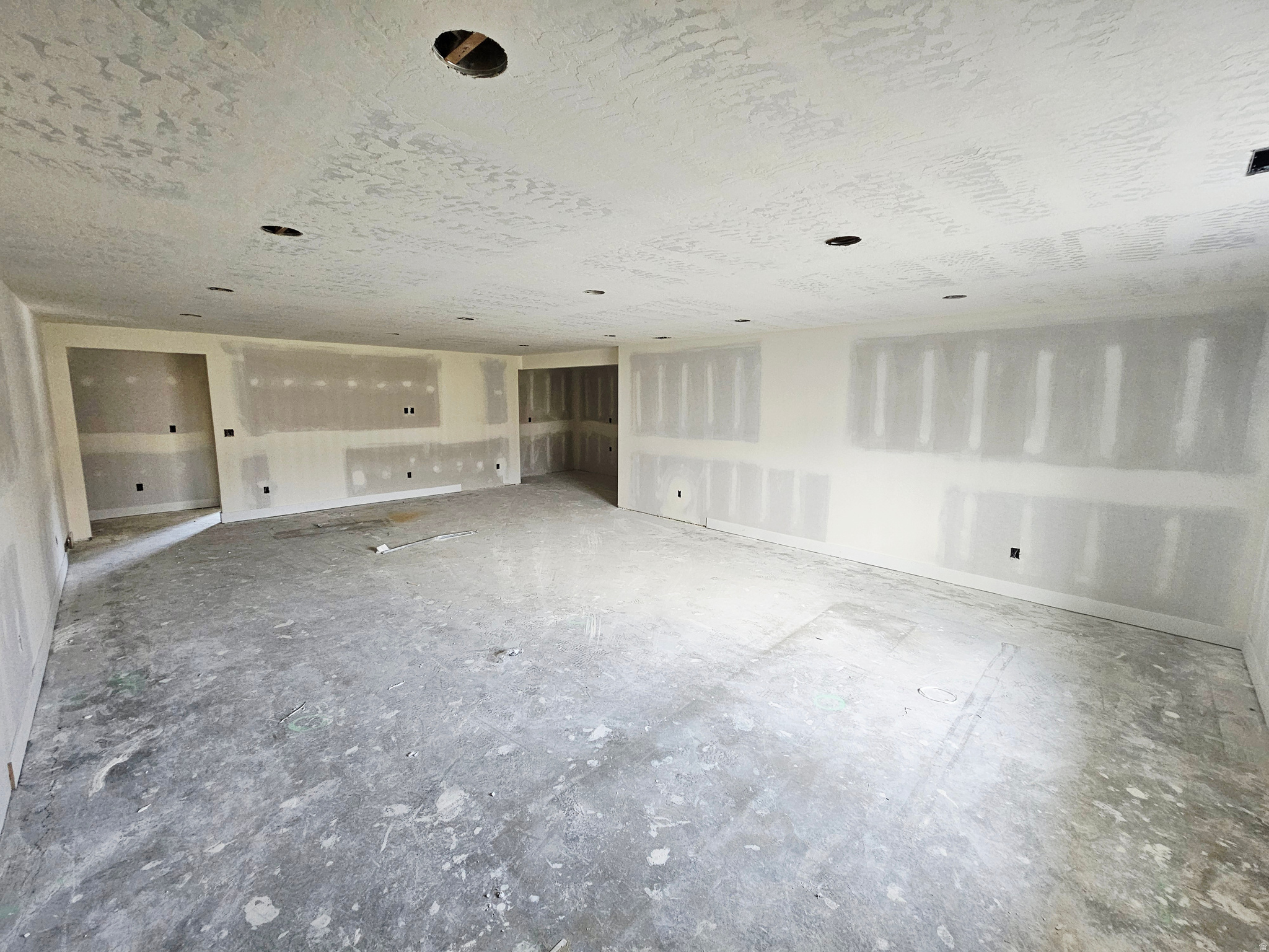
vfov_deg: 89.9
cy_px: 476
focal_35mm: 13
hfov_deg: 106.2
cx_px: 634
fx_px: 477
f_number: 2.2
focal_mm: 2.2
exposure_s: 1/60.2
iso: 250
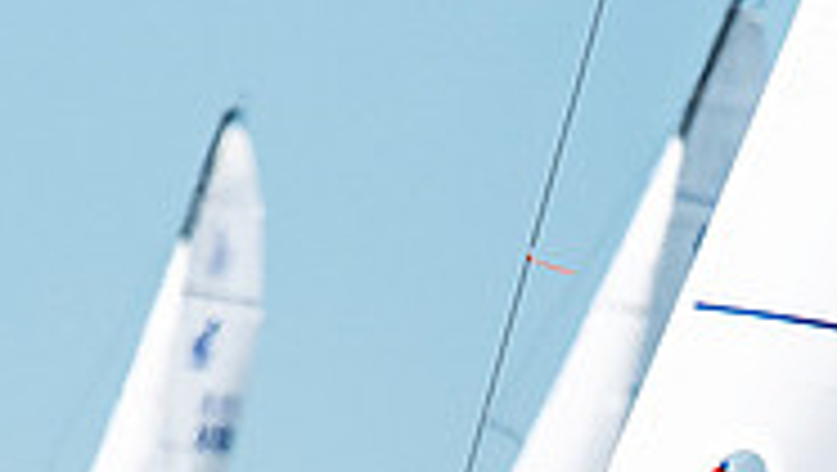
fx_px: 40183
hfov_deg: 1.2
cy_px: 886
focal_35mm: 1809
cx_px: 728
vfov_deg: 0.7
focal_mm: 300
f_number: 5.6
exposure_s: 1/5000
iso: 500
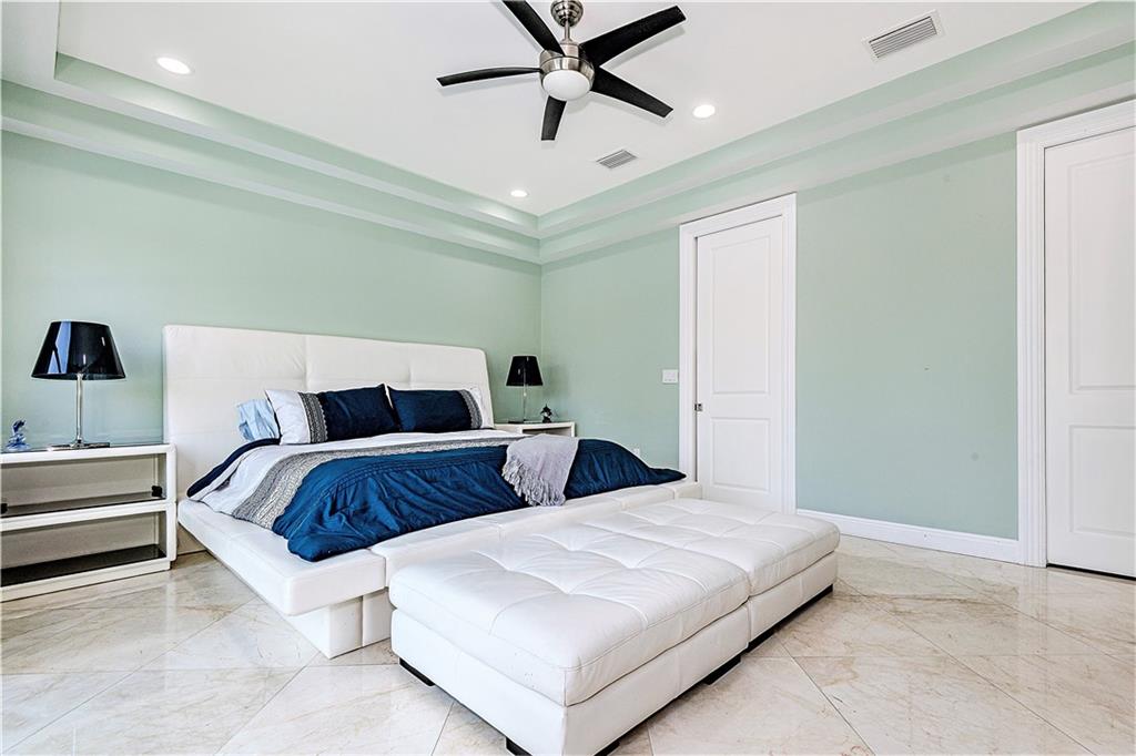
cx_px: 568
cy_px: 378
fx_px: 505
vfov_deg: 73.7
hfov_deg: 96.8
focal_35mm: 16
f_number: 8
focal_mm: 16
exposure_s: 1/200
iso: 800
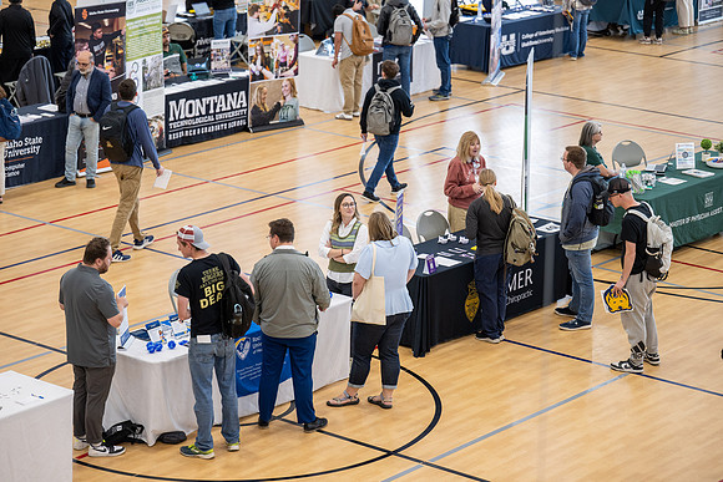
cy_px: 241
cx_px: 362
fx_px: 2089
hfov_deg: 19.6
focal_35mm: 104
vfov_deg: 13.2
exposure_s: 1/100
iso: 800
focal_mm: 104
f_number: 2.8
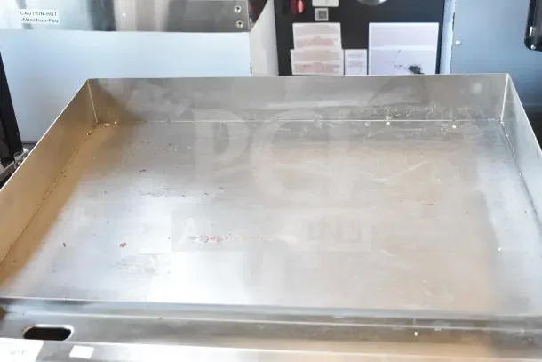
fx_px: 655
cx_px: 271
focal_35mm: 44
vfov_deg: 30.9
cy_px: 181
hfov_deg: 45.0
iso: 1400
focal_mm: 29
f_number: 4.2
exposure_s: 1/50
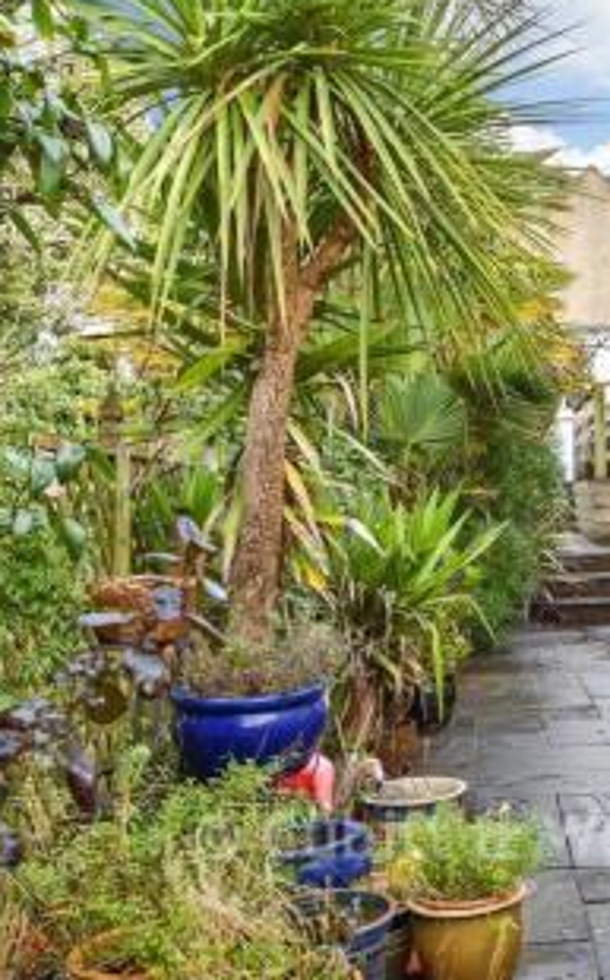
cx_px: 683
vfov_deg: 42.7
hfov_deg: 25.3
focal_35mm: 47
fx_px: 1254
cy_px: 492
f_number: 8
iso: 400
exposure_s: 1/160
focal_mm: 20
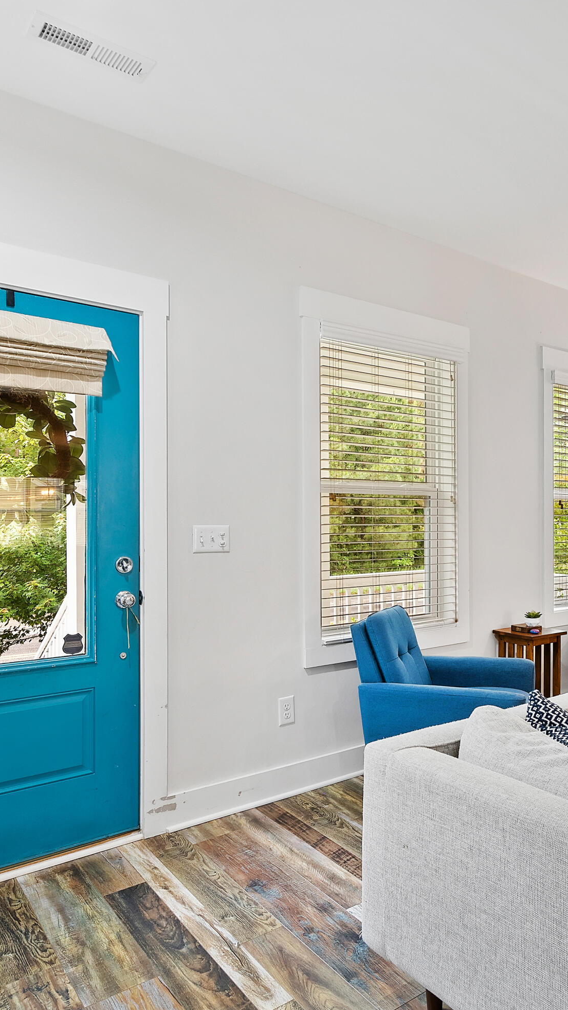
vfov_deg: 76.3
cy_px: 508
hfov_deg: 45.6
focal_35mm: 24
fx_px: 642
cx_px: 441
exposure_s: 1.3
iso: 100
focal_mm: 10
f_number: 8
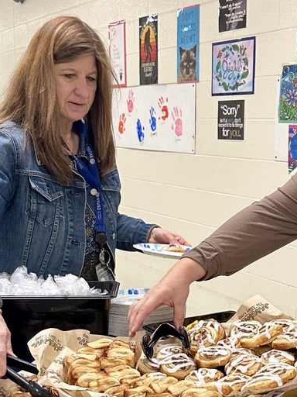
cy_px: 286
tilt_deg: -10.0
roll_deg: -0.6
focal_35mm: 48
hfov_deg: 29.4
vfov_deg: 38.9
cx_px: 249
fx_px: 549
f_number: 1.78
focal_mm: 6.86
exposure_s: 1/60
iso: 200
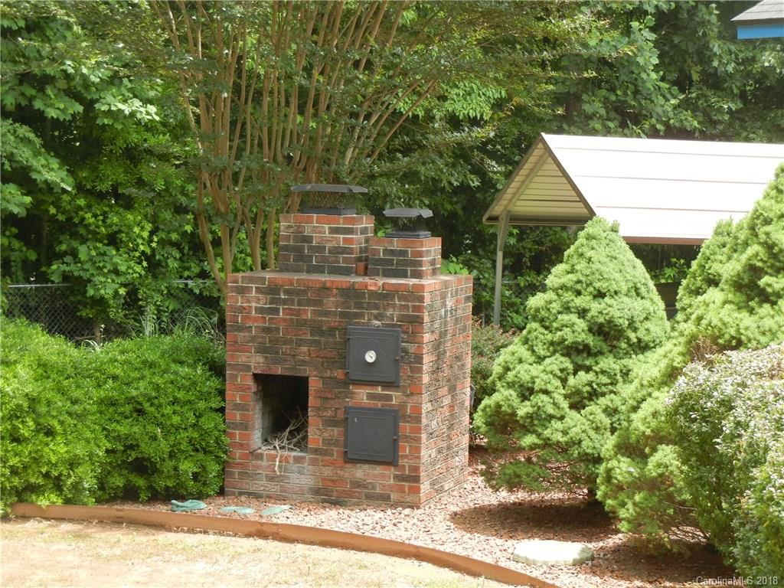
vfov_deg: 19.1
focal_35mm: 77
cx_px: 392
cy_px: 294
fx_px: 1744
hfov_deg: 25.3
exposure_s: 1/112
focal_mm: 13.9
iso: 160
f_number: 4.3
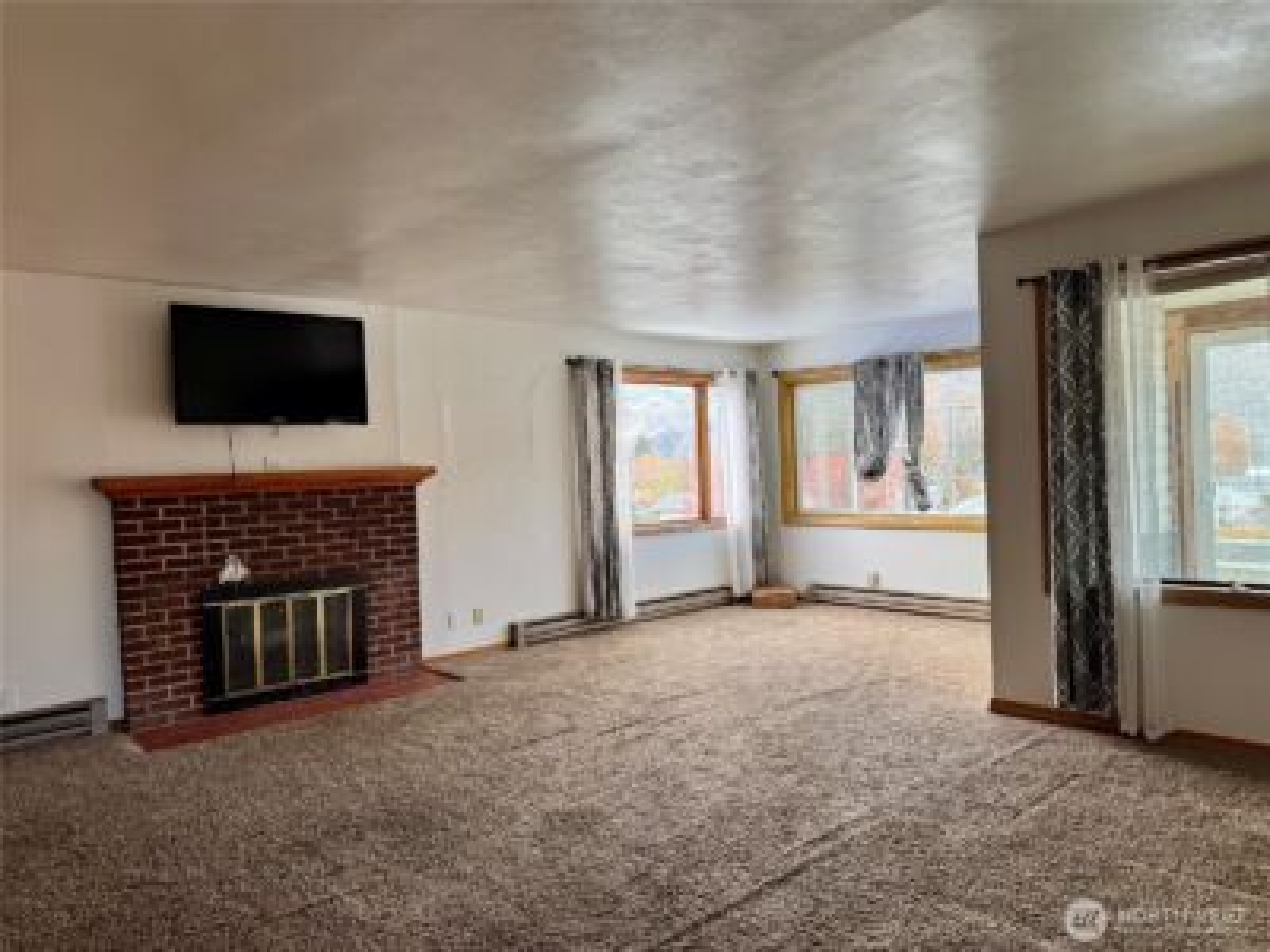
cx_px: 635
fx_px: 881
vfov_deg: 56.8
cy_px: 476
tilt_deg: -1.6
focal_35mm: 24
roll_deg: +2.7
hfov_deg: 71.6
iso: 125
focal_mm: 6.76
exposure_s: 1/121
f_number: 1.78
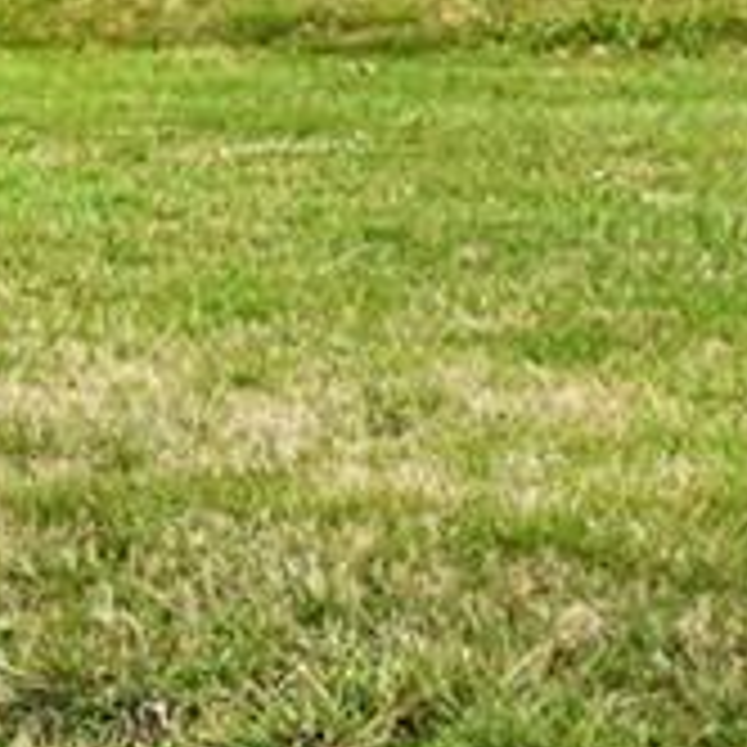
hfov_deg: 7.8
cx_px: -1359
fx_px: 4858
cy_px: 119
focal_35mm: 199
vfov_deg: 8.8
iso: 800
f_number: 7.1
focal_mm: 38
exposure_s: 1/200
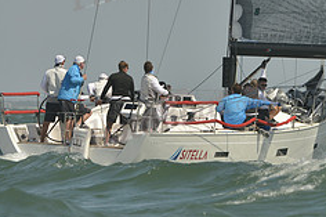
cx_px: 338
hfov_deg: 3.0
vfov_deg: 2.0
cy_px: 27
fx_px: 6235
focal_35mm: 689
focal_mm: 280
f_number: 8
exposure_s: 1/1600
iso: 280
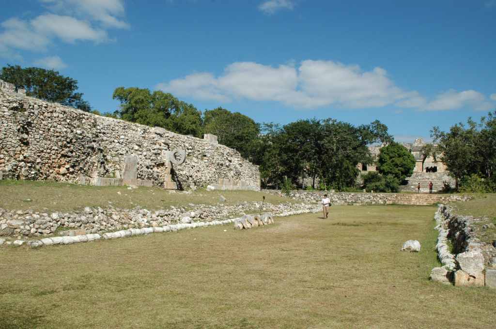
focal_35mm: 33
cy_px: 164
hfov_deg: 57.3
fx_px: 454
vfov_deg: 39.9
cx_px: 248
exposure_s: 1/500
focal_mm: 22
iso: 400
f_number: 11
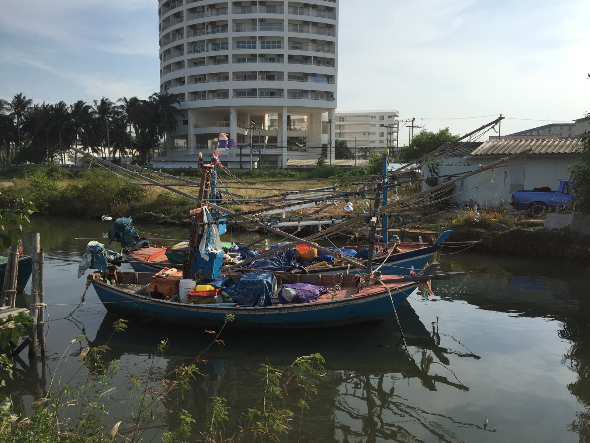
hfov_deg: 61.7
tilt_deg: -4.8
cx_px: 295
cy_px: 222
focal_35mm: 29
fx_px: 494
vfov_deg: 48.2
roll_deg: -0.3
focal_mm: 4.15
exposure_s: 1/2639
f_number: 2.2
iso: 32
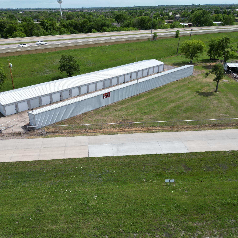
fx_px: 226
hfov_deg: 55.4
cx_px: 103
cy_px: 121
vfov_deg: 55.6
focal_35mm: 29
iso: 110
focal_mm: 6.72
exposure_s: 1/3200
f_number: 1.7
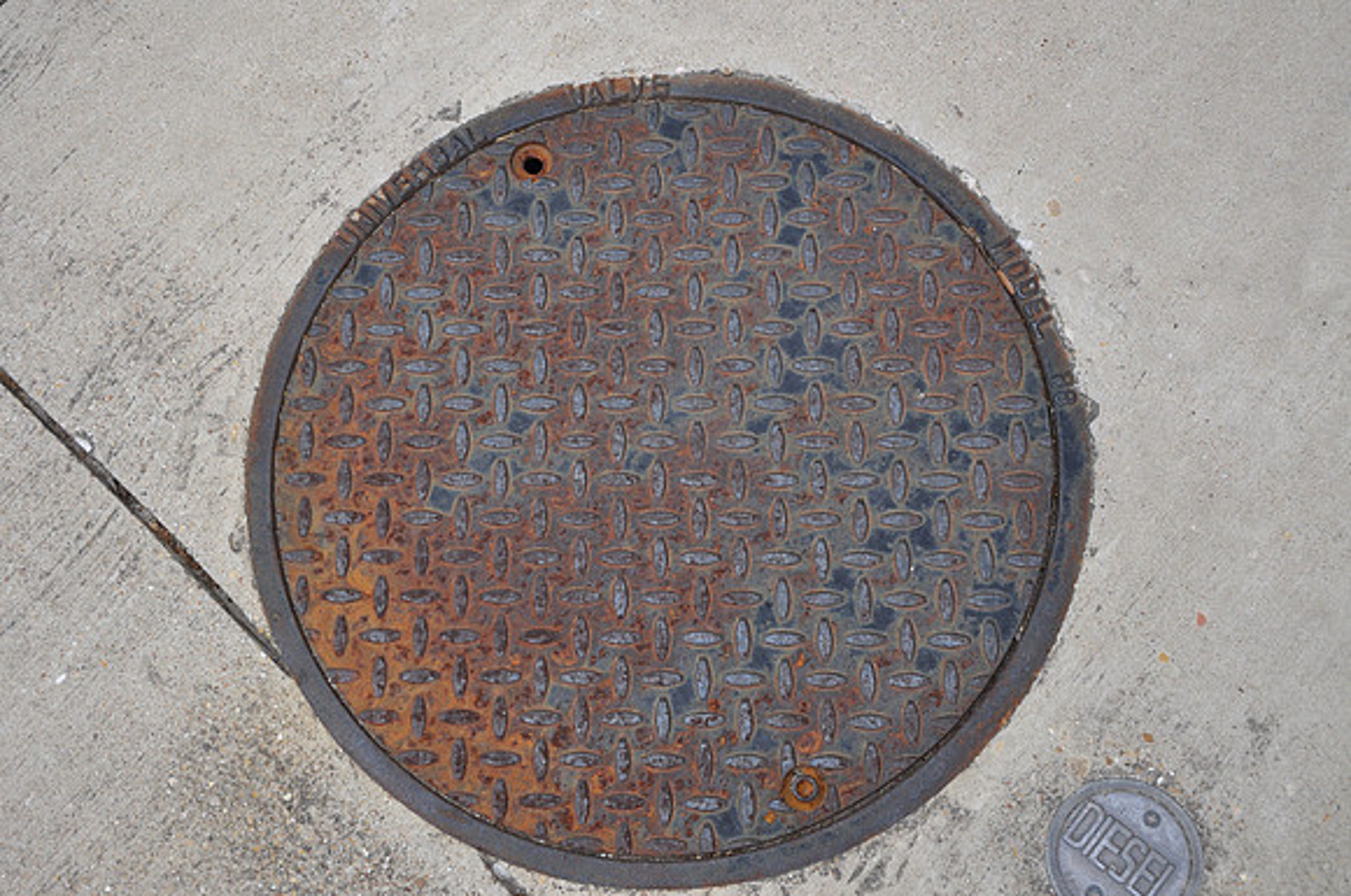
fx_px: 2136
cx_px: 676
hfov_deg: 35.1
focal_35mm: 57
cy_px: 448
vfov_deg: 23.7
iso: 200
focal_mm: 38
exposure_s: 1/160
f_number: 6.3
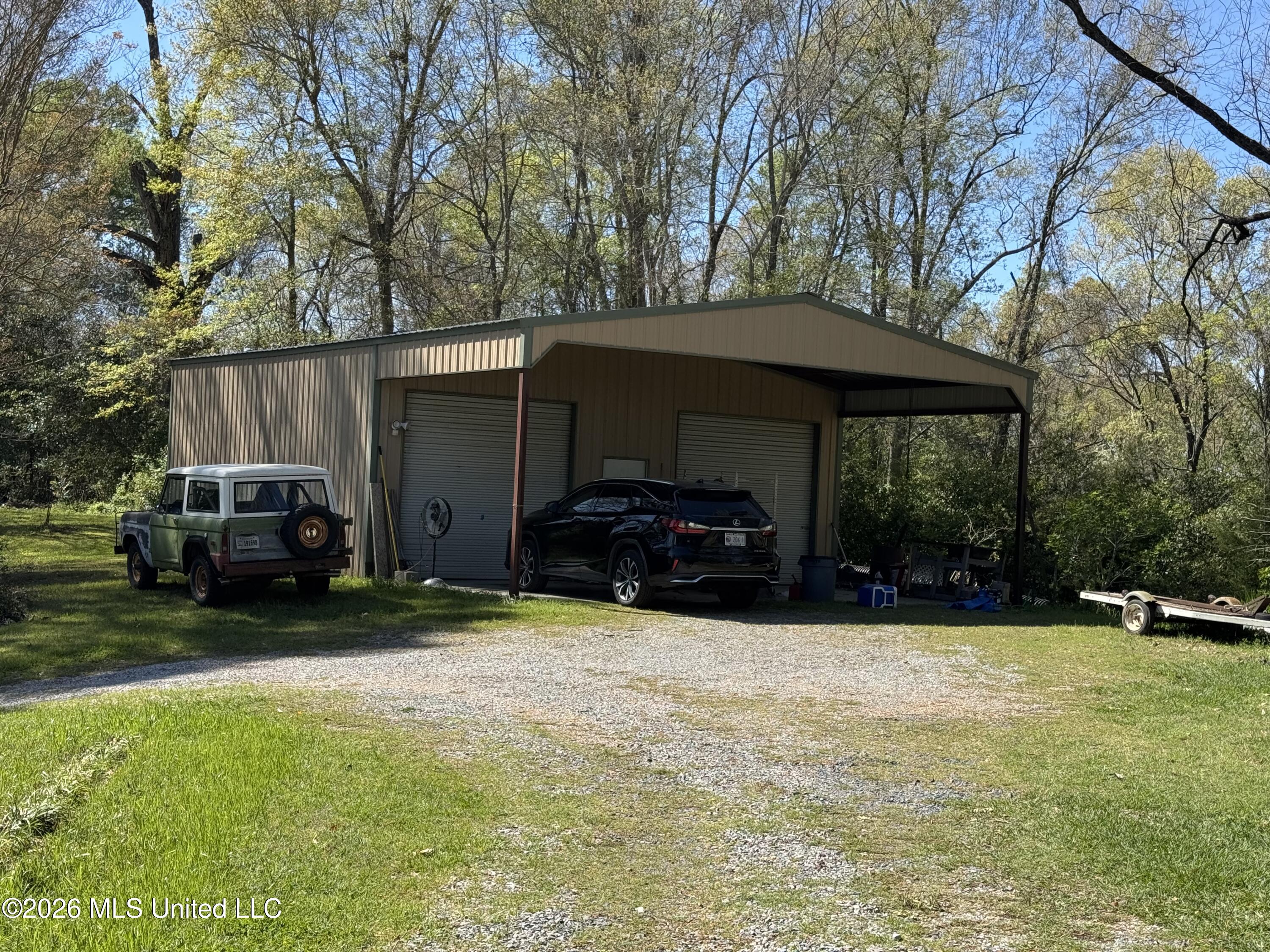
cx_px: 635
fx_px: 1761
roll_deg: -3.1
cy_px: 476
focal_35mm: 48
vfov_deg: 30.3
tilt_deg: +0.0
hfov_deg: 39.7
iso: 64
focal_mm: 6.76
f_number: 1.78
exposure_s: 1/2415
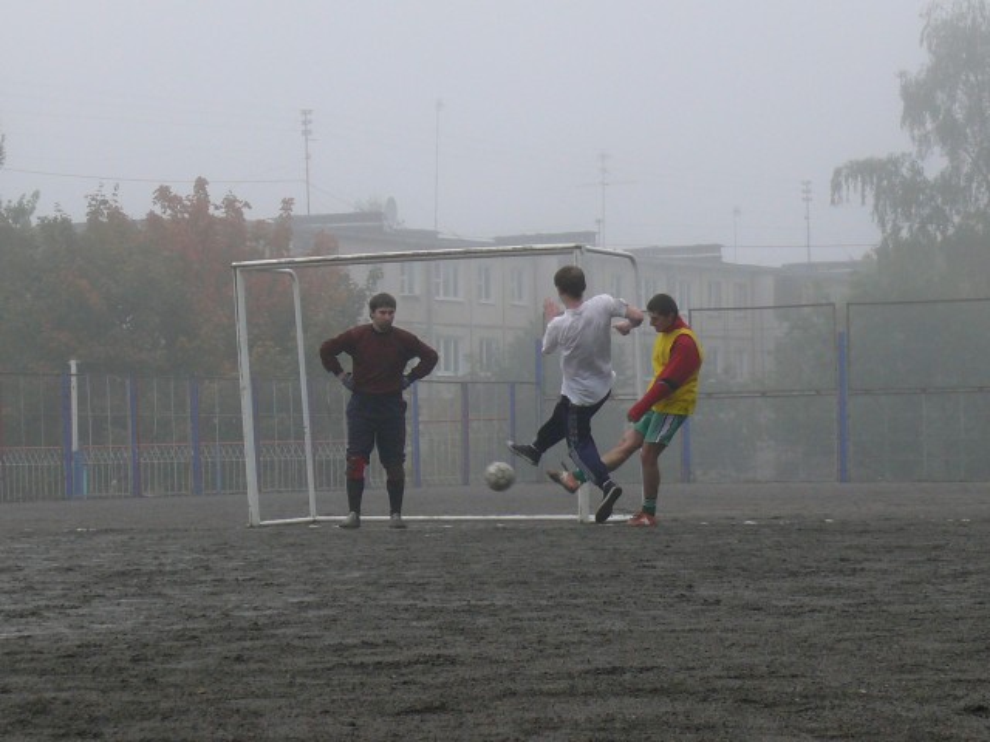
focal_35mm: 132
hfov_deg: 14.9
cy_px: 371
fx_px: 3775
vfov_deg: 11.2
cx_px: 495
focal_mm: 15.6
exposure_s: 1/500
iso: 160
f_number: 3.2
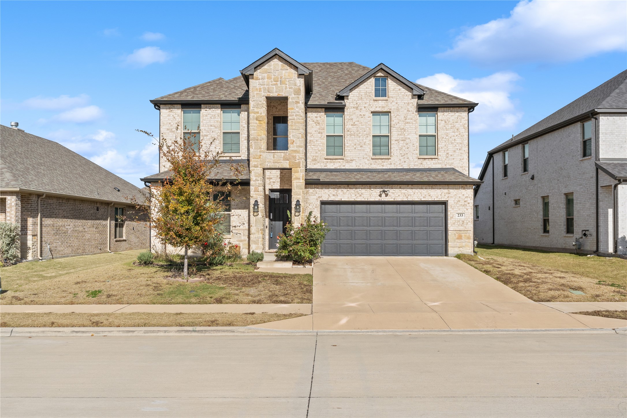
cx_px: 314
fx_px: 522
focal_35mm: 30
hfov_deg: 61.9
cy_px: 209
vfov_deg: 43.6
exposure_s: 1/1250
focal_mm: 30
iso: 320
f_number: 9
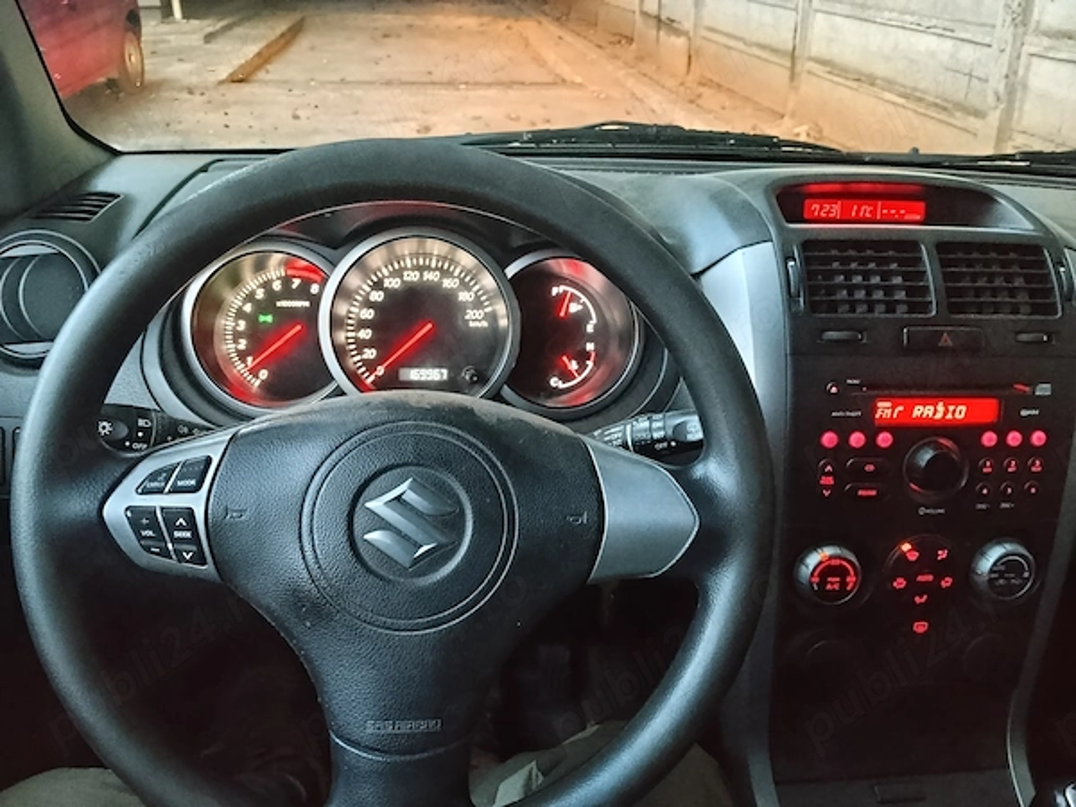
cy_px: 404
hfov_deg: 61.7
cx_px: 538
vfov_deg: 48.2
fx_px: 901
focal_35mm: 29
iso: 2000
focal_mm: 3.96
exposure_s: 1/16.7
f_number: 1.8
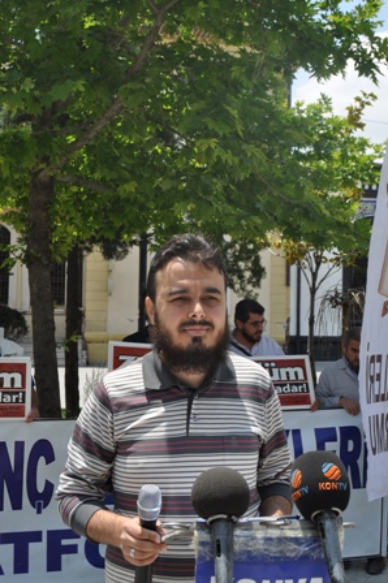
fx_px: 729
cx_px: 194
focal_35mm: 45
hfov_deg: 29.8
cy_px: 292
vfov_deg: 43.6
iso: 200
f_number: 9
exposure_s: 1/320
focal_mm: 30
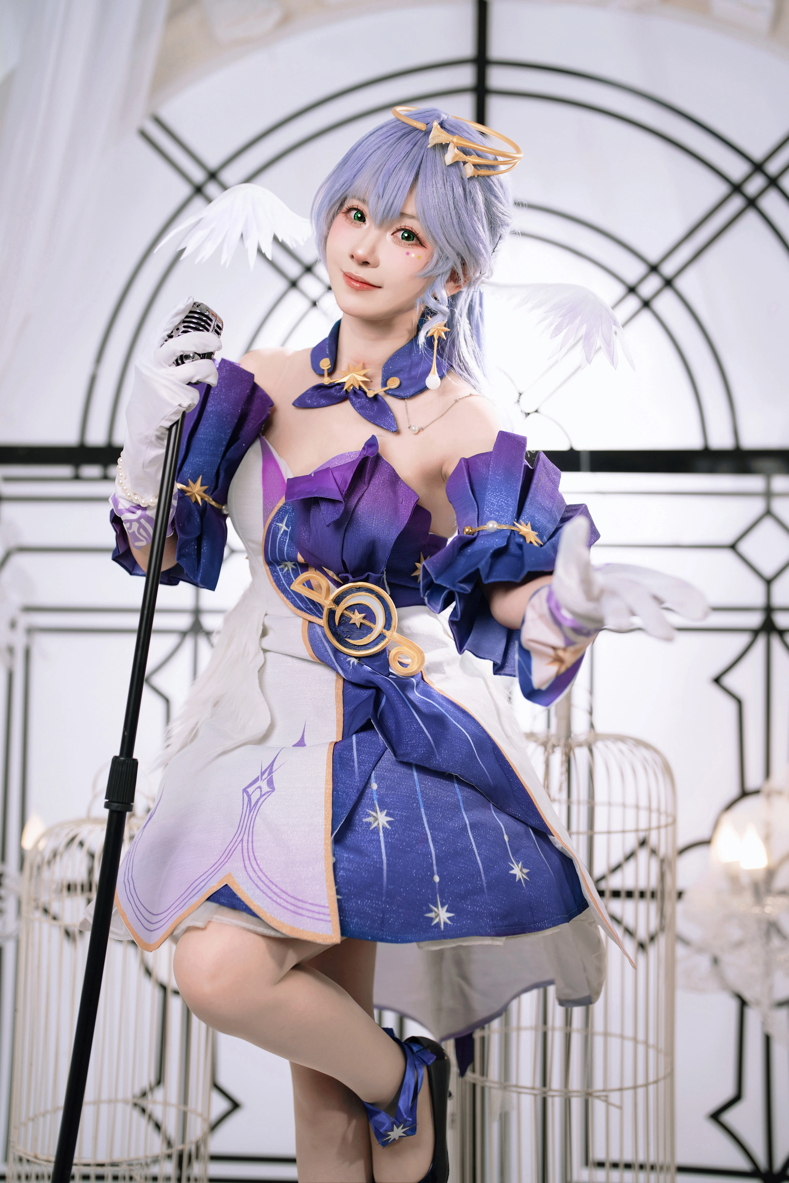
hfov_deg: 27.0
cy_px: 592
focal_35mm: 50
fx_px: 1644
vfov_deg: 39.6
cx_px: 394
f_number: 1.8
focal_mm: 50
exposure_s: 1/320
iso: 100
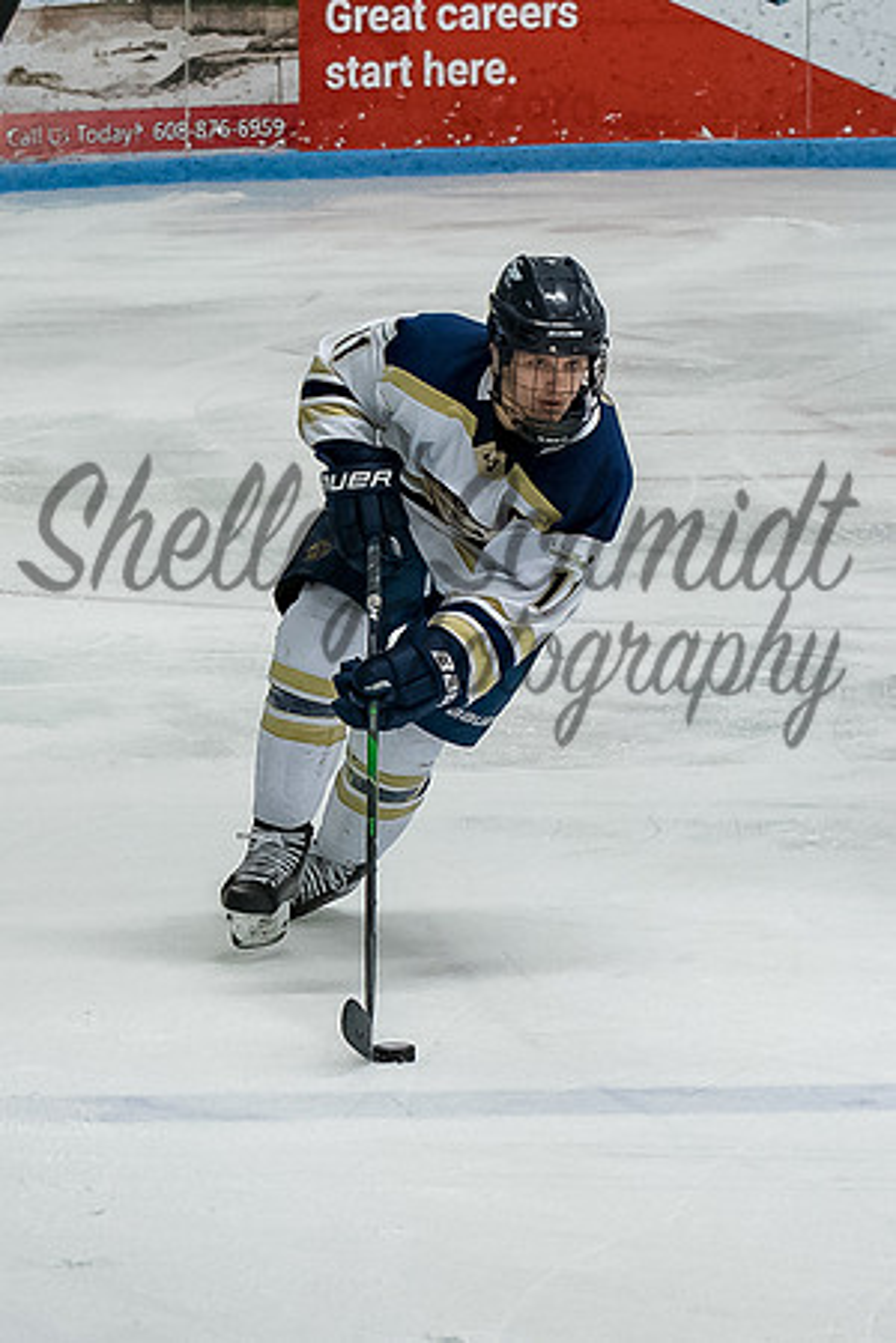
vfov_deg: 6.3
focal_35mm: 327
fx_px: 12212
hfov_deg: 4.2
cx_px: 481
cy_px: 654
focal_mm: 78
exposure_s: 1/800
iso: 2500
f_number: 3.5
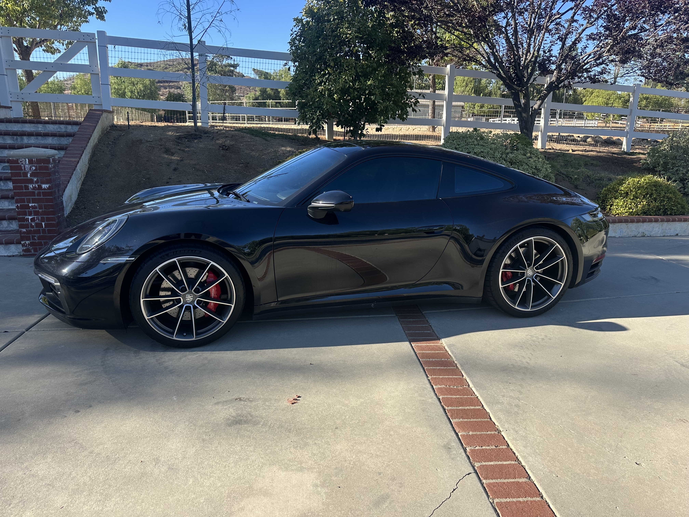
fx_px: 478
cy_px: 258
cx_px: 344
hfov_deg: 71.6
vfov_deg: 56.8
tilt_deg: -12.5
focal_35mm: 24
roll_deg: -0.2
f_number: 1.78
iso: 80
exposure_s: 1/1587
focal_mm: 6.86
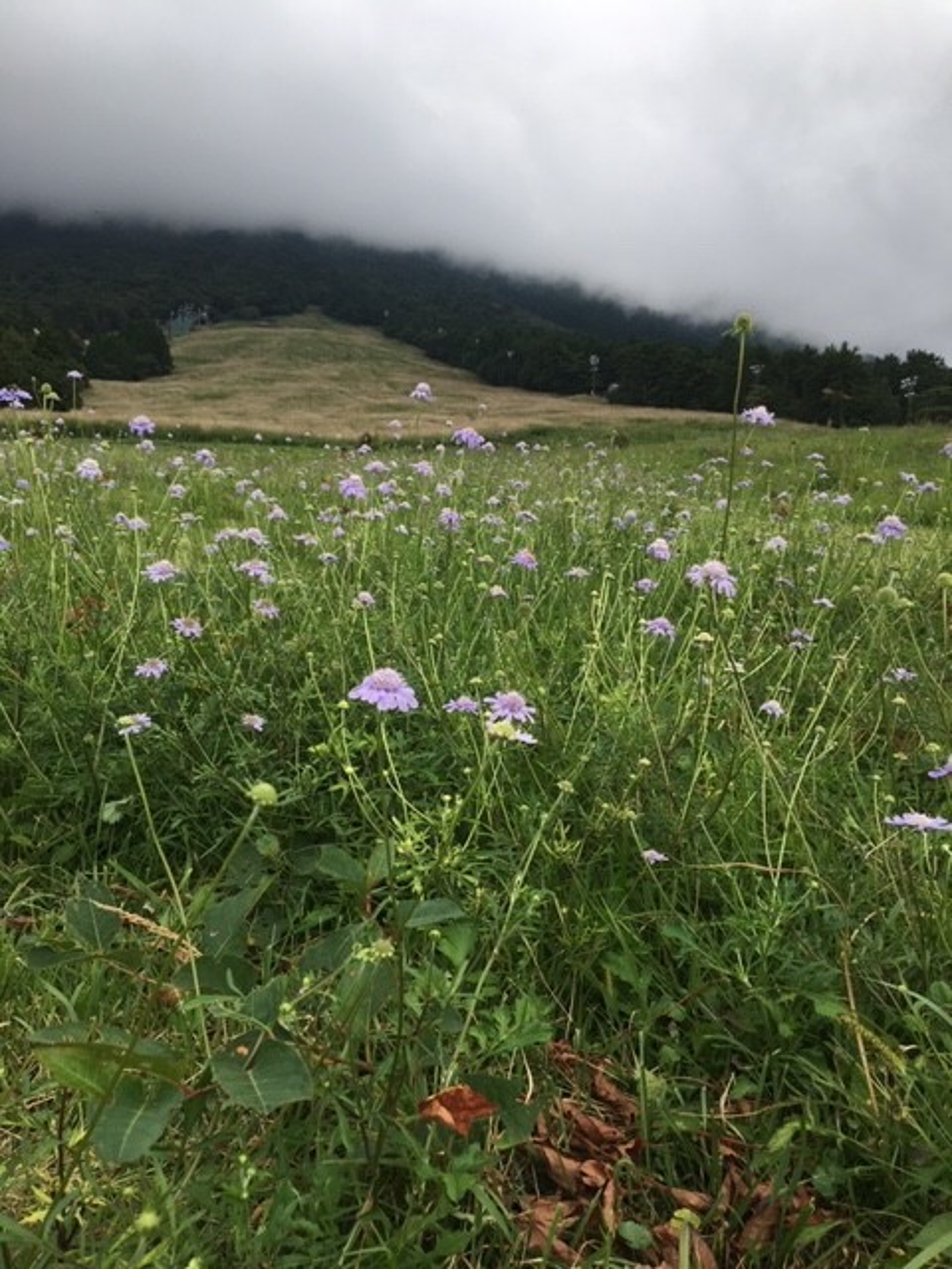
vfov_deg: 61.7
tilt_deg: -2.0
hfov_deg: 48.2
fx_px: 1063
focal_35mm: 29
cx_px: 476
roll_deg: -2.6
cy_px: 634
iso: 25
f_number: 2.2
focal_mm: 4.15
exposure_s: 1/1012
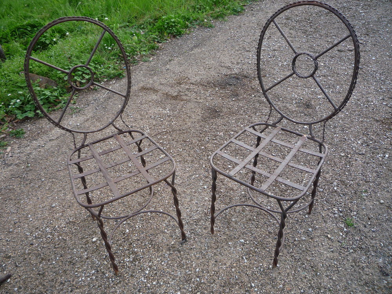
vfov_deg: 46.8
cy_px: 147
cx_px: 196
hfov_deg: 60.0
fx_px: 340
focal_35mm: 30
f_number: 3.5
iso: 100
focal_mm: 5.2
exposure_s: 1/100
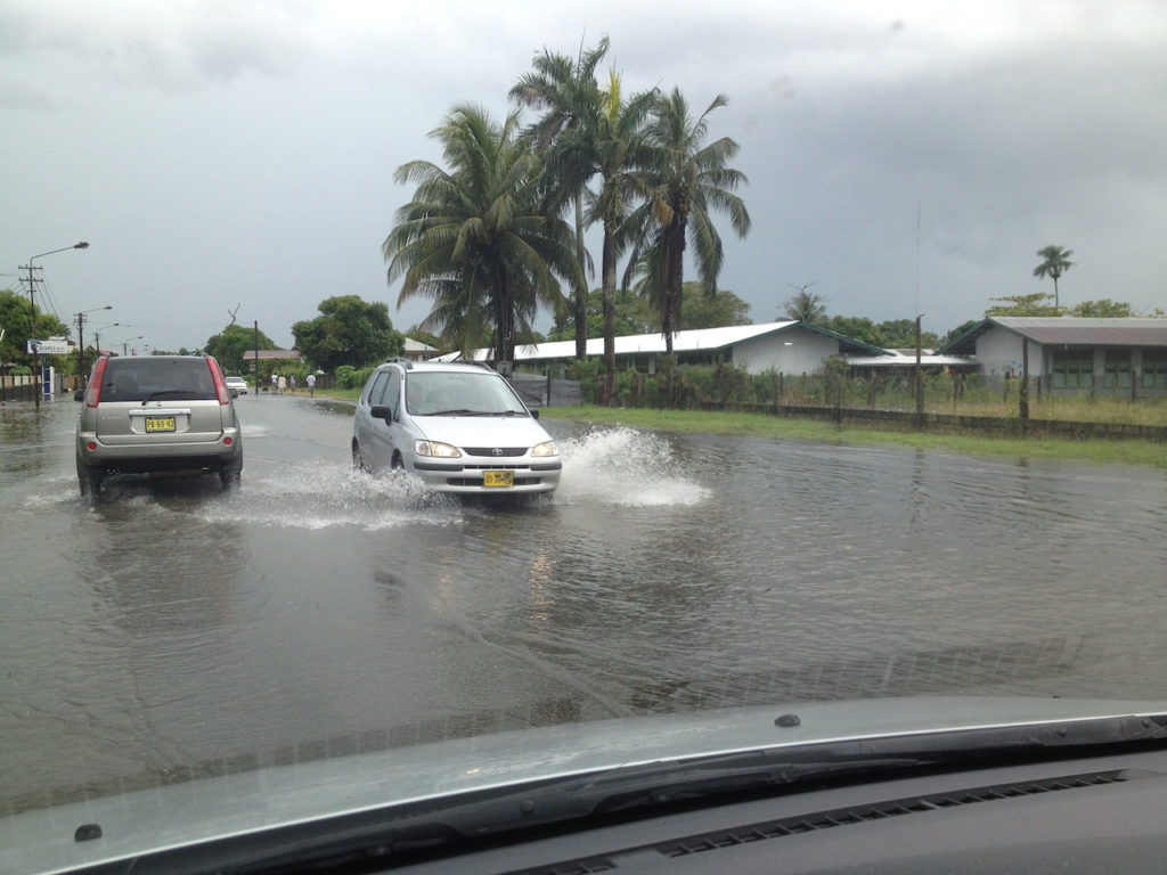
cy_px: 438
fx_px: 1180
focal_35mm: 35
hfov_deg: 52.6
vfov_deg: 40.7
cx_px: 584
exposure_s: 1/213
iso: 50
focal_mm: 4.28
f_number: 2.4
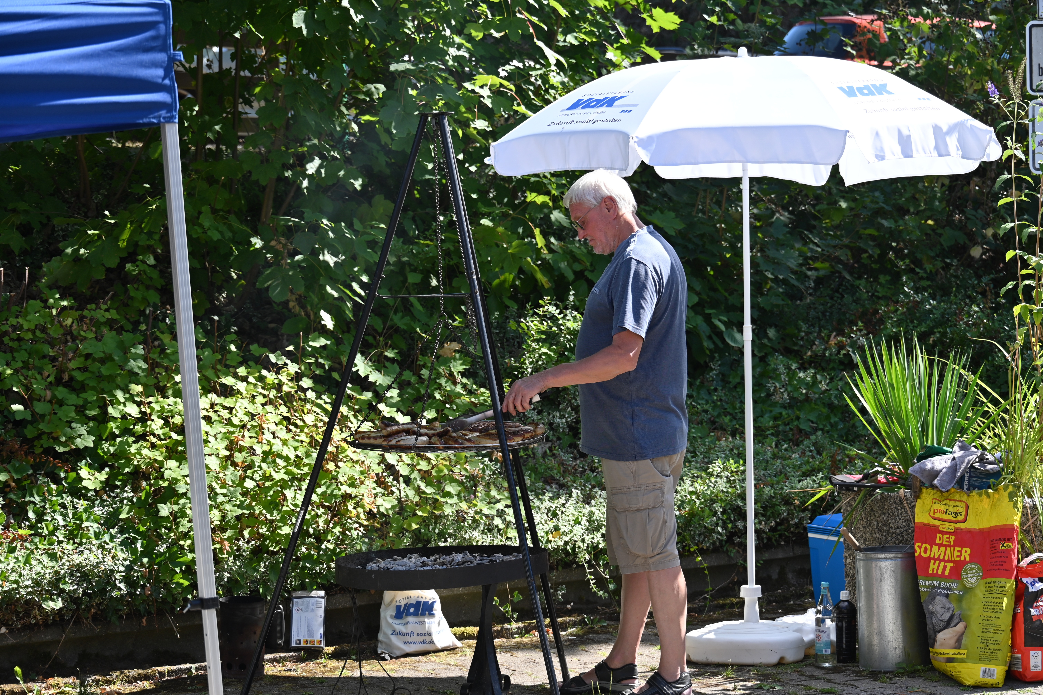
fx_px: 3042
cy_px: 348
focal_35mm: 105
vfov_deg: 13.0
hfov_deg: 19.5
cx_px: 522
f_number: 6.3
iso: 160
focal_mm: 105
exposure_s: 1/250
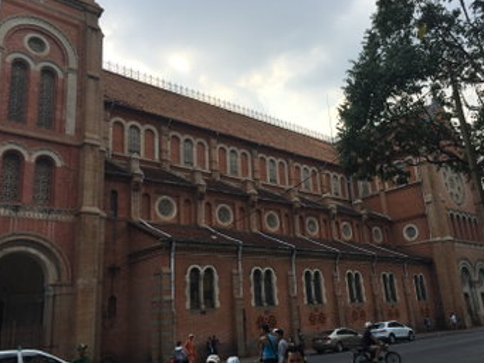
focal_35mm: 34
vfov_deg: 41.8
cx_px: 277
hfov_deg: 53.7
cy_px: 182
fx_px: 476
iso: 32
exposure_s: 1/1883
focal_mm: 4.15
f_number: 2.2
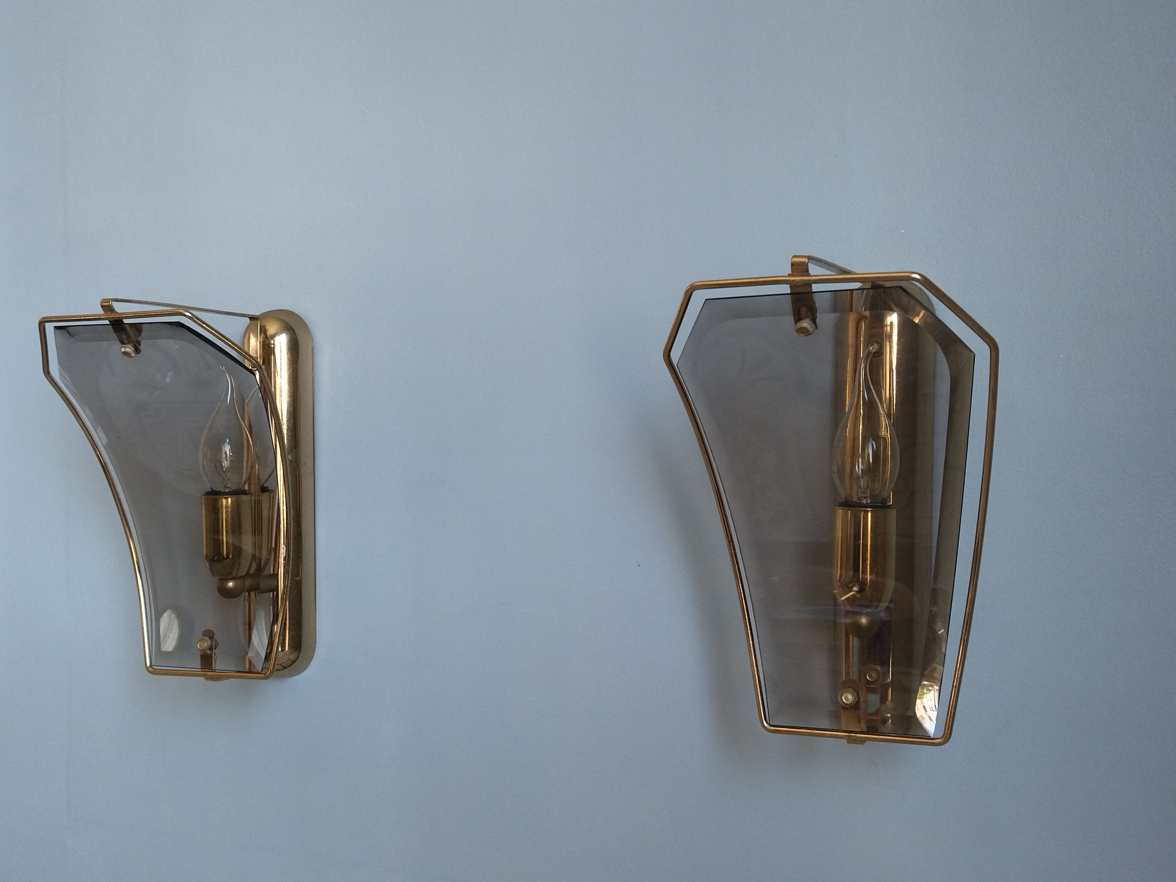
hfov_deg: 65.3
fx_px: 917
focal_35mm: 27
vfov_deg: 51.4
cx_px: 588
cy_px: 441
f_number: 1.79
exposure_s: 1/33
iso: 138
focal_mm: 4.74
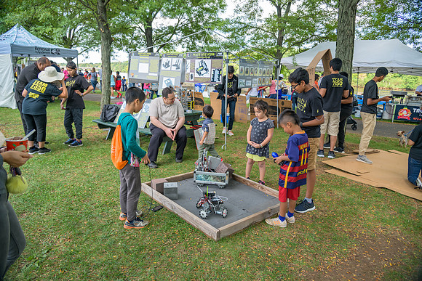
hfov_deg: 73.7
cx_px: 211
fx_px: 281
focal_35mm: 24
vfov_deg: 53.2
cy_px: 140
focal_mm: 24
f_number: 4
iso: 400
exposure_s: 1/200
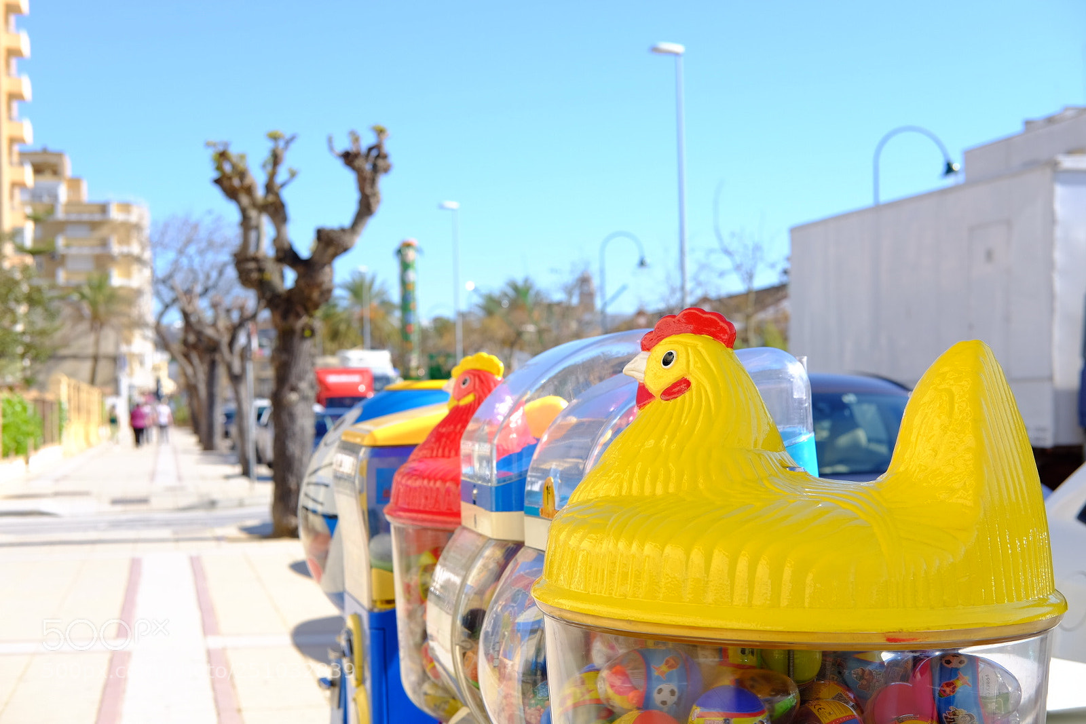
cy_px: 362
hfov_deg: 37.5
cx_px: 543
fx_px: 1599
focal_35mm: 53
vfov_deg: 25.5
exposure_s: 1/420
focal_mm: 35
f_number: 5.6
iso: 200
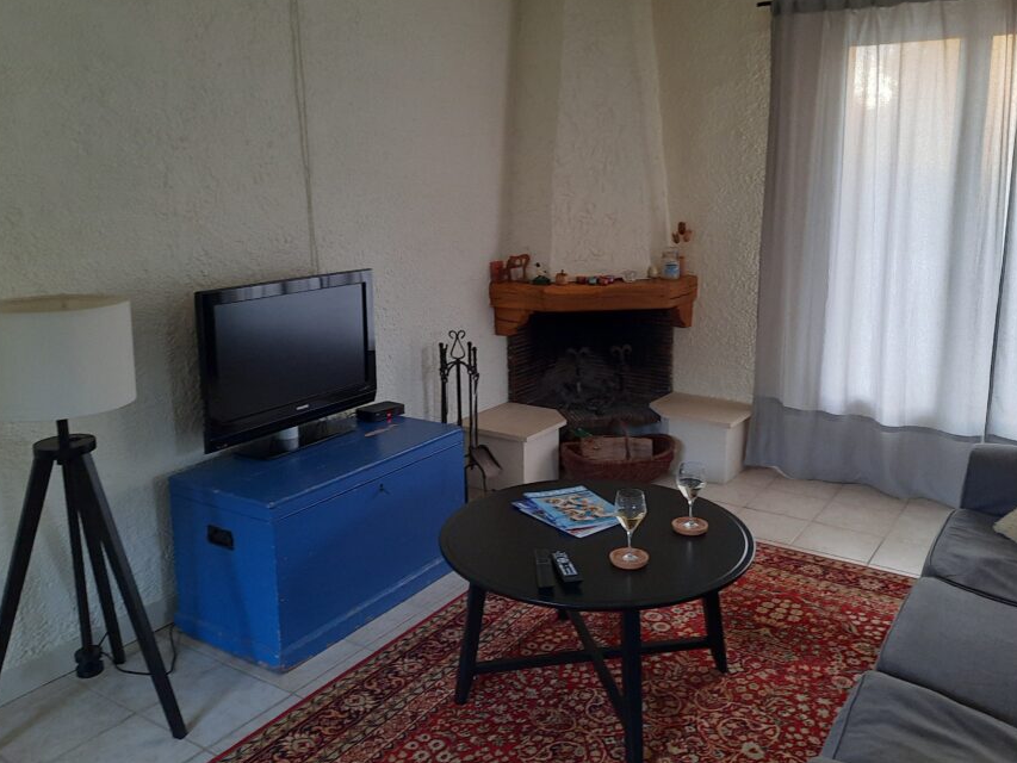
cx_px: 517
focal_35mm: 30
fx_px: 882
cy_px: 327
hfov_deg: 60.0
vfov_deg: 46.7
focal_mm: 4.6
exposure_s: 1/33
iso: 400
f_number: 2
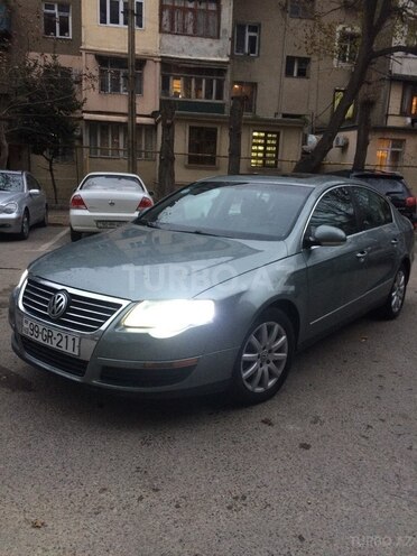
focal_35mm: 29
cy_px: 278
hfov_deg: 48.2
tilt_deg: -15.1
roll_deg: -2.0
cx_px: 208
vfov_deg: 61.7
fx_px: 466
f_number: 2.2
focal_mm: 4.15
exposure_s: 1/33
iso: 200
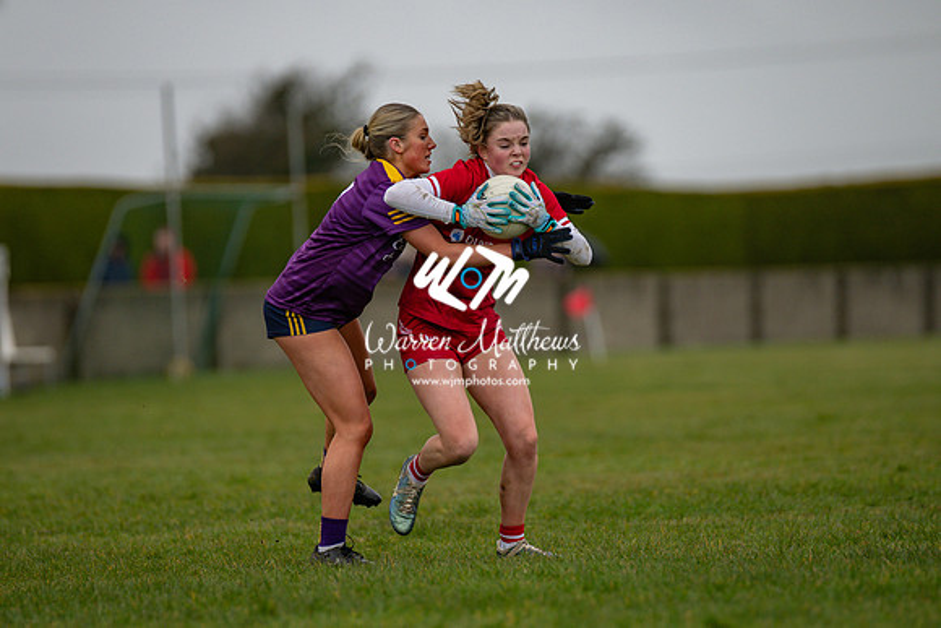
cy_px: 343
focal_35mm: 350
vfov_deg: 3.9
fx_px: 9142
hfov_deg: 5.9
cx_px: 458
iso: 360
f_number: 2.8
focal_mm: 270
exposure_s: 1/1000
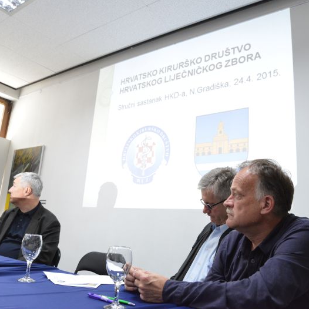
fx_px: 313
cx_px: 154
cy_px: 153
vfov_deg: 52.5
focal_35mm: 31
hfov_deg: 52.5
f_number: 5.6
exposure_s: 1/125
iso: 5000
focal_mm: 24
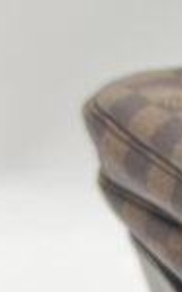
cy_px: 219
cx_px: 710
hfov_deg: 5.9
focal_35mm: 190
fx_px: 1509
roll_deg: +0.7
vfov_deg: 11.0
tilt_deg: -22.1
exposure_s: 1/100
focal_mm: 5.7
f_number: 1.5
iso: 40
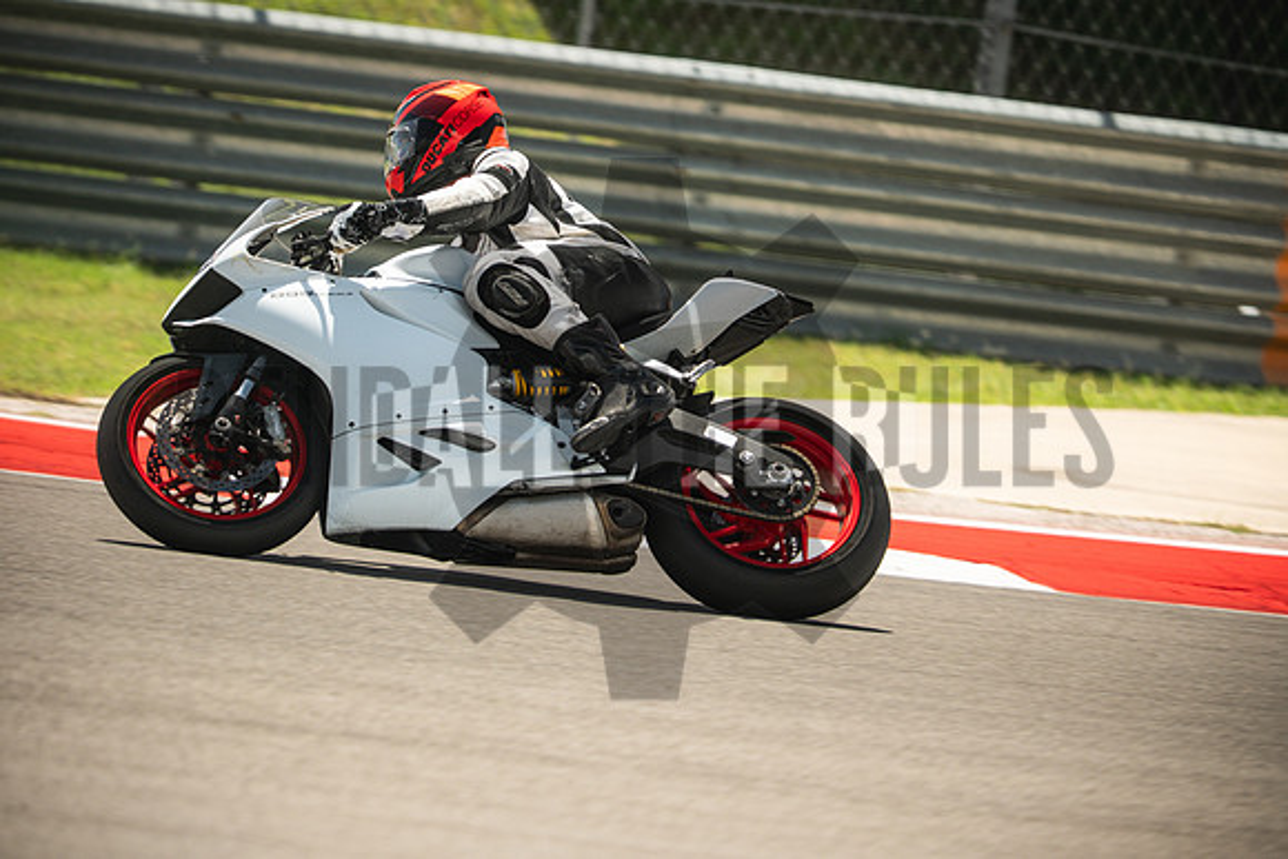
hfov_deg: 4.9
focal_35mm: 420
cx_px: 644
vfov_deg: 3.3
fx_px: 15029
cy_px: 430
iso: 400
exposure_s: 1/1600
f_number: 2.8
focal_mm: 280
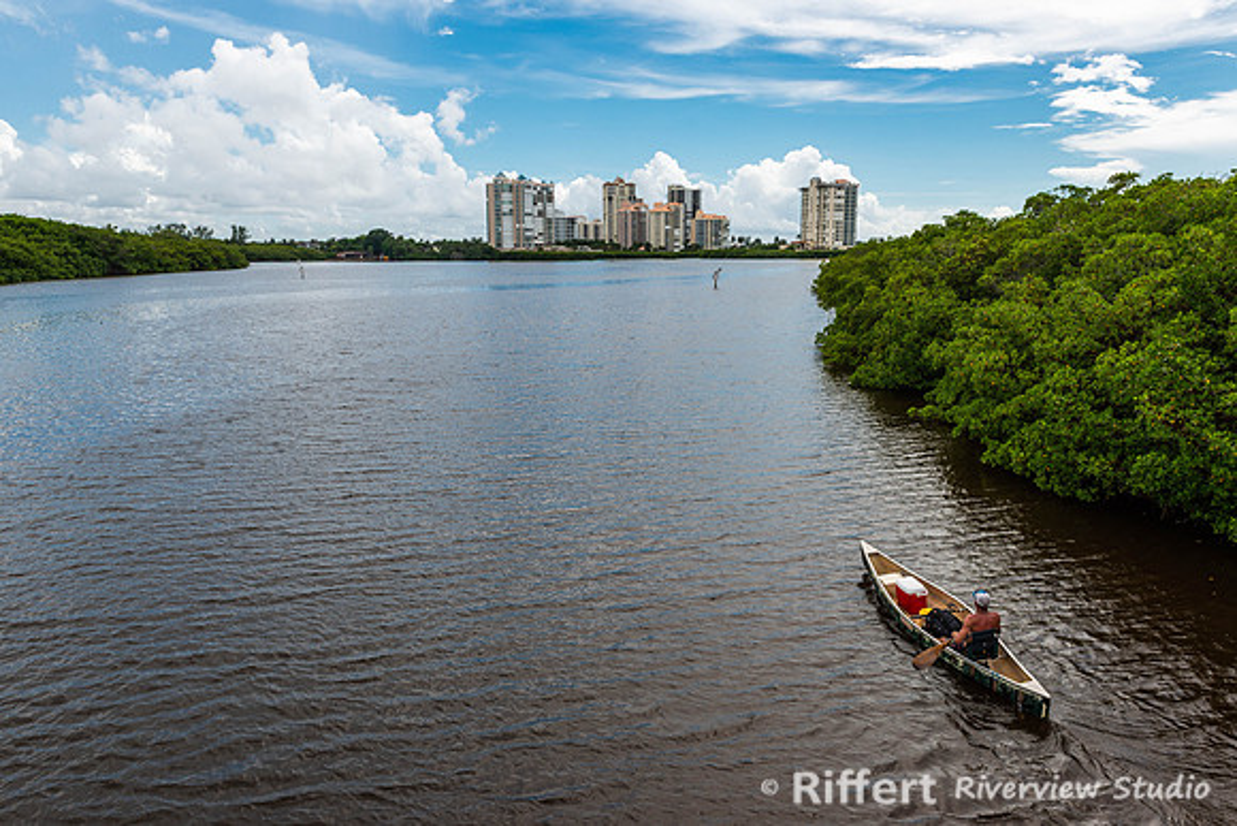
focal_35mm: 25
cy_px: 413
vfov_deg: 50.6
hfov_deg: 70.6
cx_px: 618
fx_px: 873
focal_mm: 24
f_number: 10
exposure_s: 1/200
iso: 100
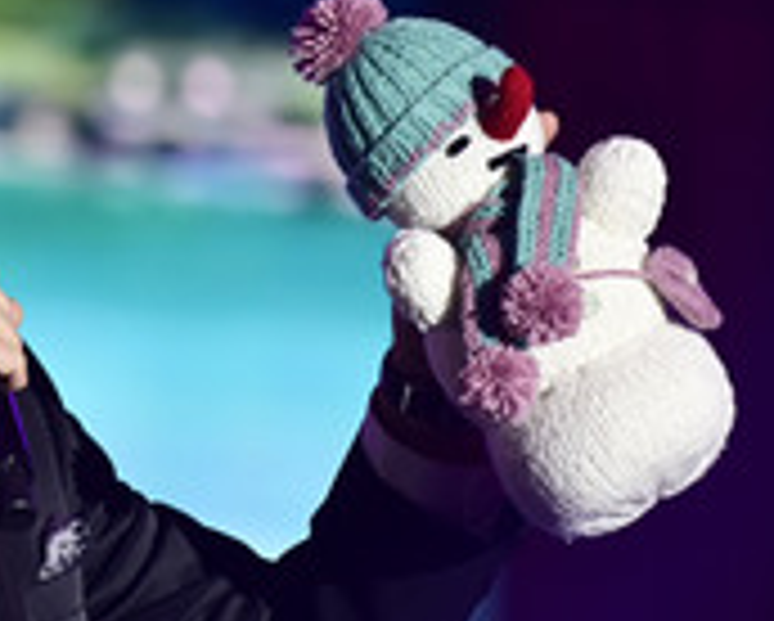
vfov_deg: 3.2
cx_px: -34
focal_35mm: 491
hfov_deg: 3.9
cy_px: 324
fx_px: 11260
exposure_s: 1/250
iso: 1400
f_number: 2.8
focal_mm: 200
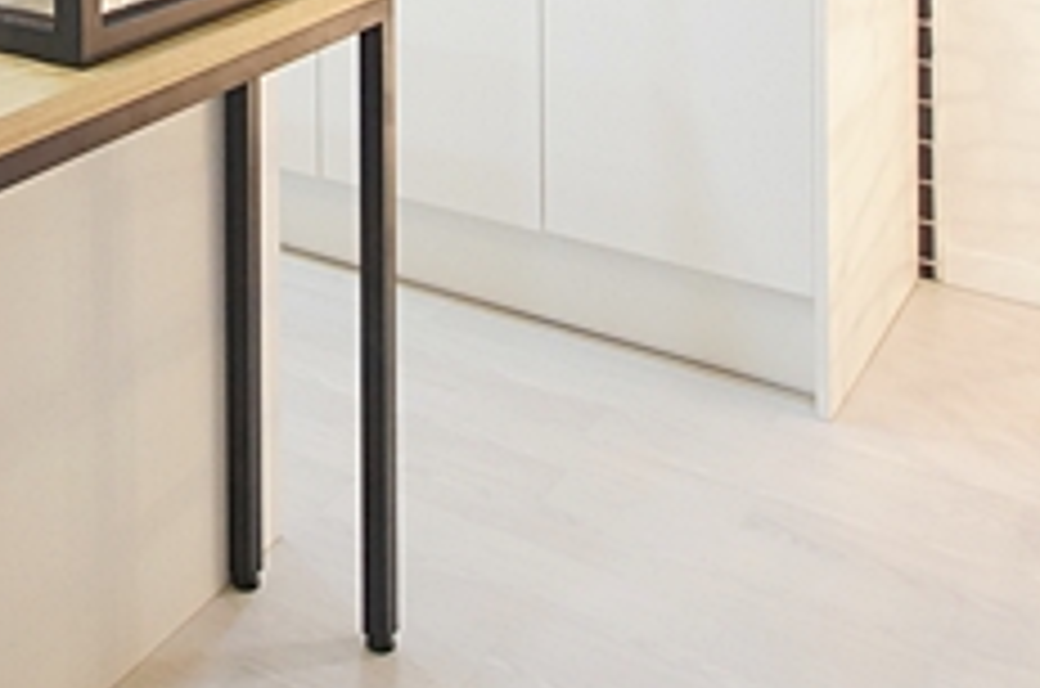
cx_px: 81
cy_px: -414
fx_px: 1499
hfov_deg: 35.7
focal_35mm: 52
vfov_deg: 20.9
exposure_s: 1/25
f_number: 6.3
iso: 800
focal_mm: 10
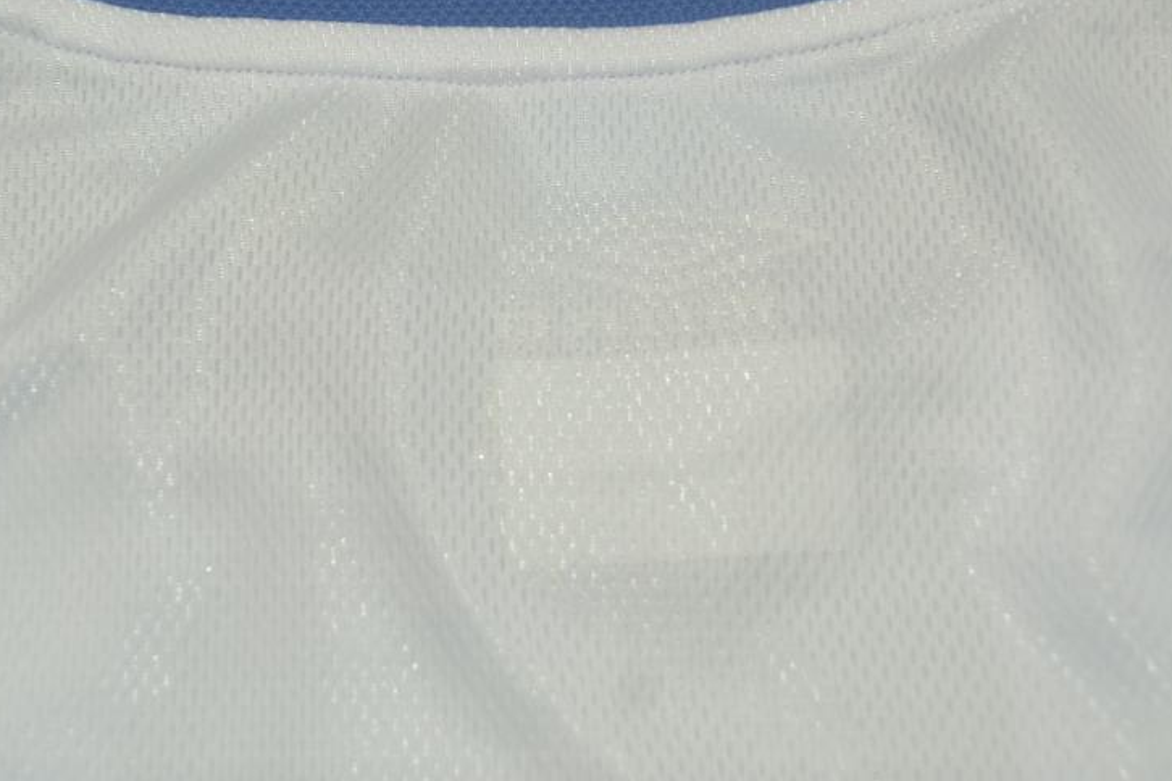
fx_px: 1888
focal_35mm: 58
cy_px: 240
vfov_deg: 23.2
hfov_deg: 34.4
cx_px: 518
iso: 200
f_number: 4.2
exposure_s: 1/125
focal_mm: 26
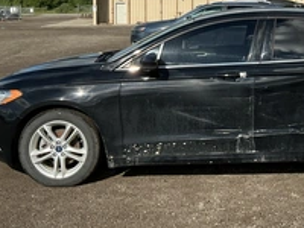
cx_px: 242
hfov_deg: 33.4
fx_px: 492
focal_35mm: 56
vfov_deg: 25.4
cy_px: 26
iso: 25
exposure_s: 1/2058
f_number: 1.8
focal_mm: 3
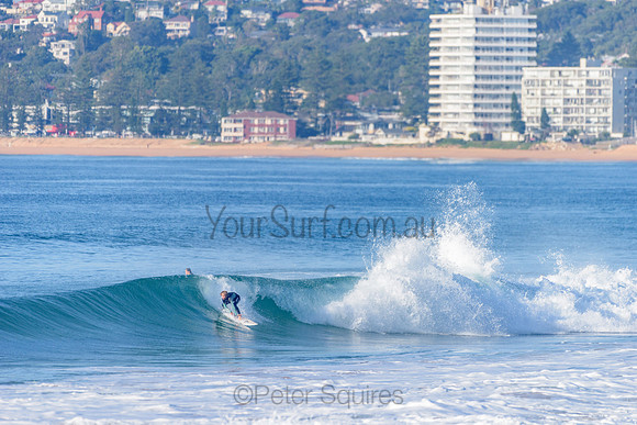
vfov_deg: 2.8
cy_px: 212
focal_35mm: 500
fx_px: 8849
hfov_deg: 4.1
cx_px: 318
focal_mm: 500
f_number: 5.6
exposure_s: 1/2000
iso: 200
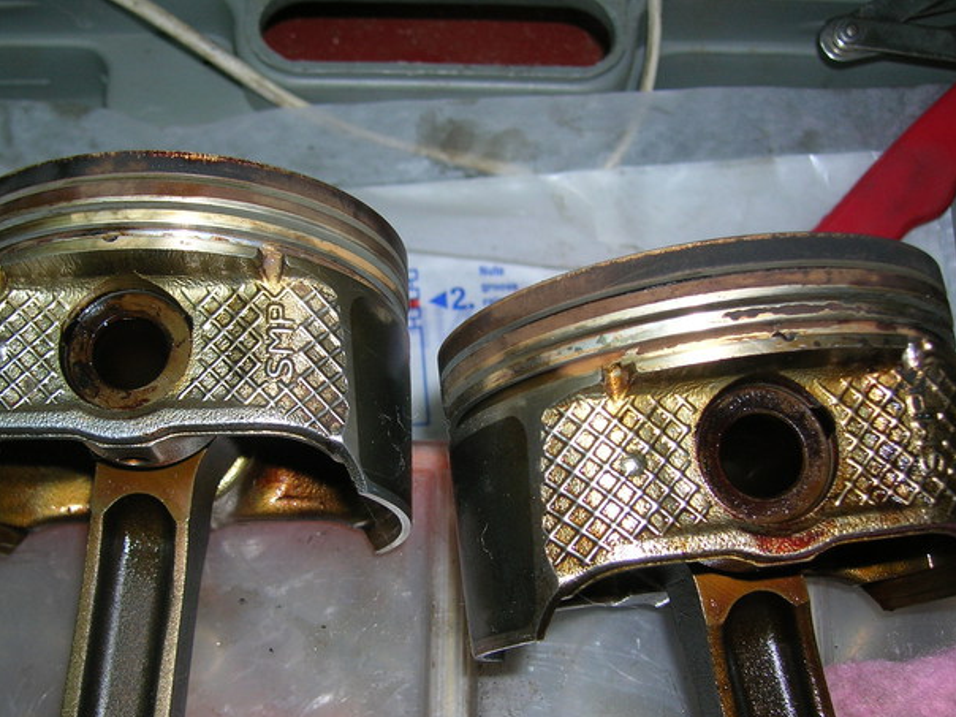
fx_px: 1243
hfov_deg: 42.0
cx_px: 427
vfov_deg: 32.1
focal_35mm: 45
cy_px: 424
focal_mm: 5.7
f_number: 2.9
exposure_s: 1/60.1
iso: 50
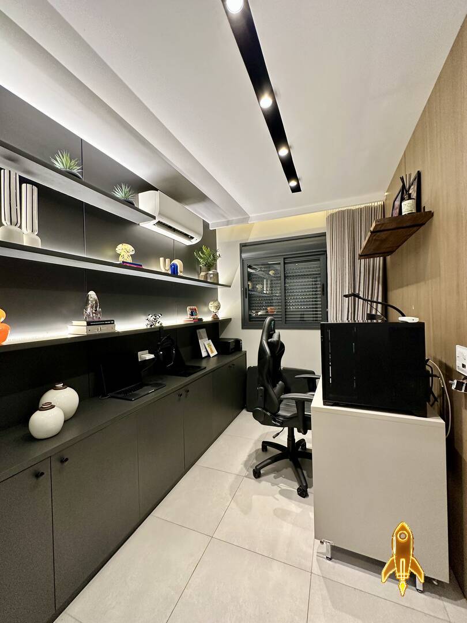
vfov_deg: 102.1
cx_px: 234
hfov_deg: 85.7
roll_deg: +0.5
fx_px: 252
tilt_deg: +0.8
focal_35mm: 14
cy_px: 312
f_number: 2.2
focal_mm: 2.22
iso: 200
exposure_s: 1/60
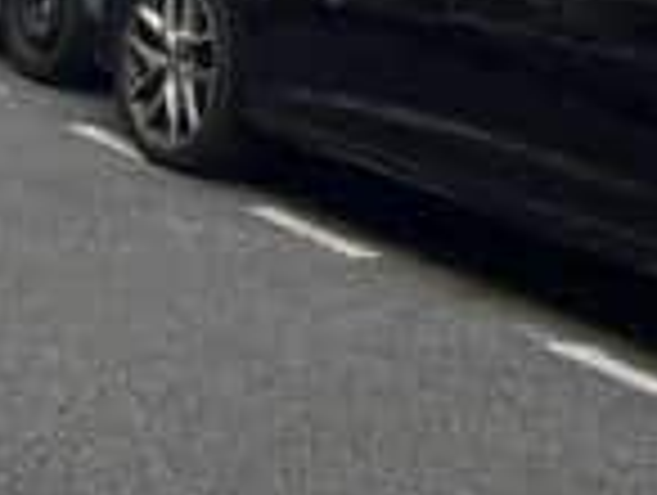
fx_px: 2110
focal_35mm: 111
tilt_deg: +3.3
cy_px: -495
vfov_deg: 11.9
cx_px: -338
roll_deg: -0.6
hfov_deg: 16.1
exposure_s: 1/483
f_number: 1.6
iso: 50
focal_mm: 5.1
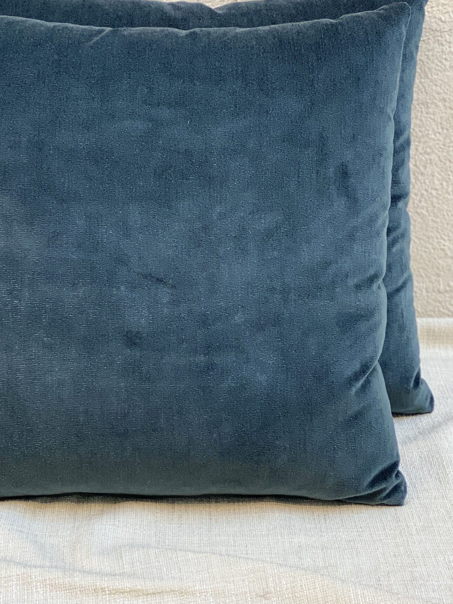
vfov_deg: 25.3
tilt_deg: -19.5
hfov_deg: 19.1
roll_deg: +0.4
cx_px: 169
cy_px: 273
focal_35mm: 77
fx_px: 1343
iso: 125
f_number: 2
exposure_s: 1/122
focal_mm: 6
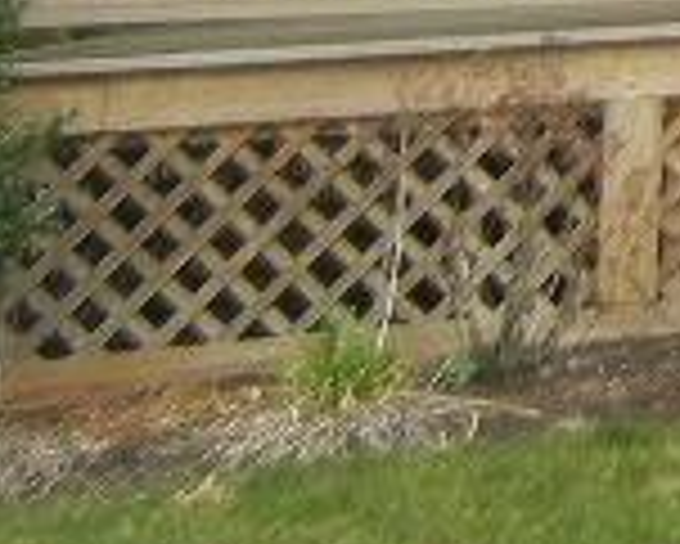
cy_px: -971
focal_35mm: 199
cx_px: 1716
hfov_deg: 8.7
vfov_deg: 7.1
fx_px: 4008
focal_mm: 5.4
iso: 160
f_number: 3.5
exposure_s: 1/804
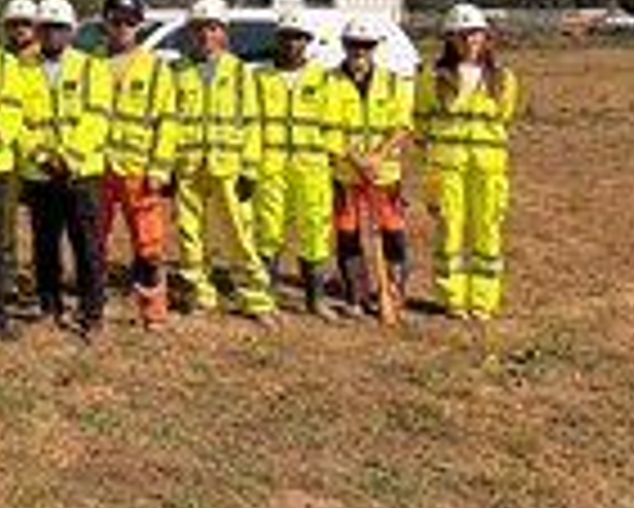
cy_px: -31
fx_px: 1352
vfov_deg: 20.4
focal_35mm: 72
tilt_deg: +5.2
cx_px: -243
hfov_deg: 22.8
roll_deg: +1.2
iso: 50
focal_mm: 5.96
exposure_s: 1/4065
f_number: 1.6
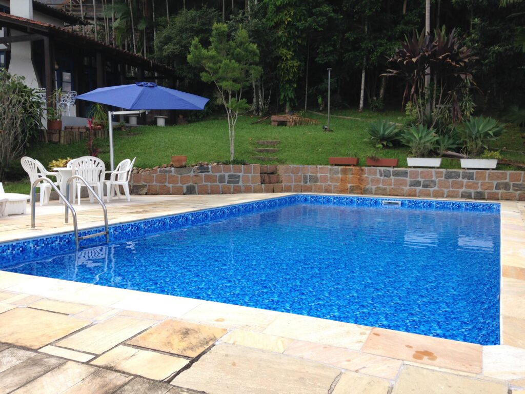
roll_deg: -1.0
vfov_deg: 42.9
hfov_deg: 55.4
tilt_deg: -4.3
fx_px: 500
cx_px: 262
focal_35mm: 33
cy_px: 197
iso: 50
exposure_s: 1/695
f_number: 2.4
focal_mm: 4.12
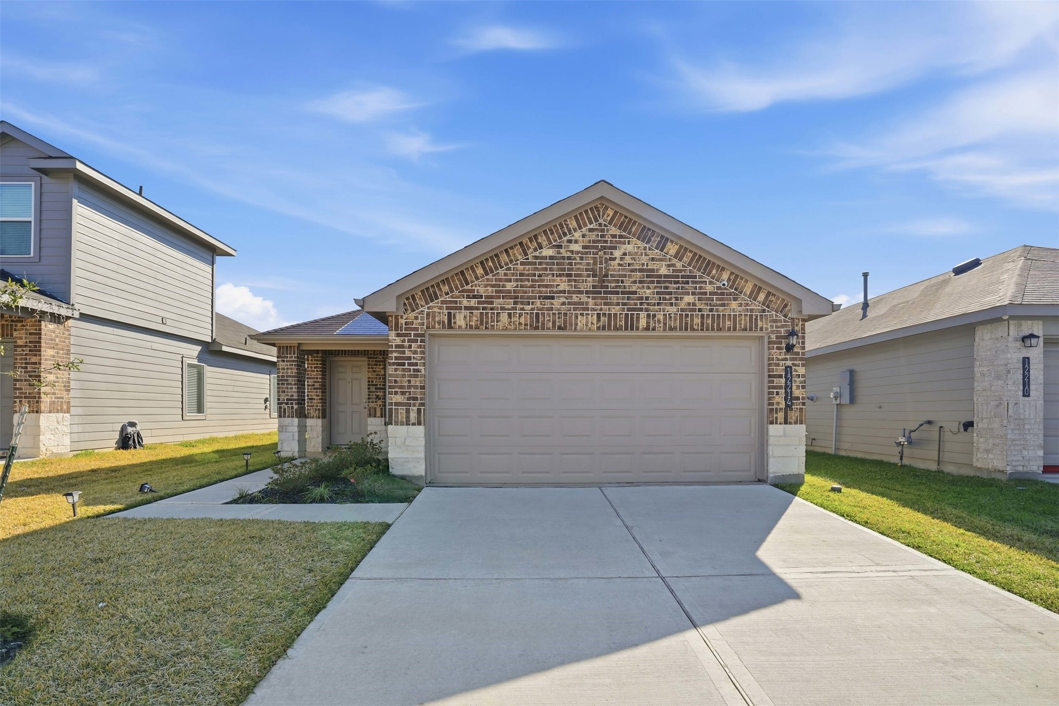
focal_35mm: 16
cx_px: 530
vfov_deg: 73.7
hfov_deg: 96.7
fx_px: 471
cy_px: 353
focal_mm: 16
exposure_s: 1/1250
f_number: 8
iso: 200
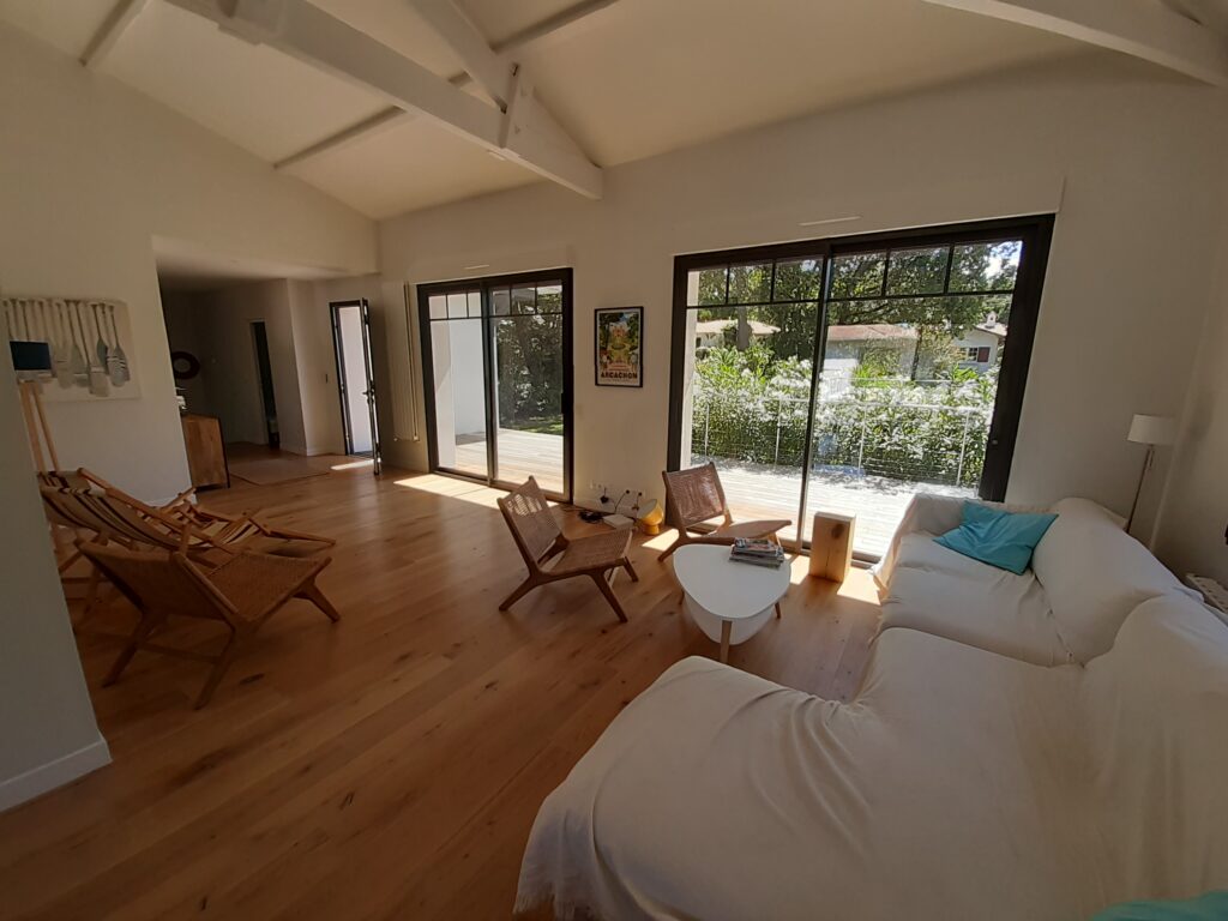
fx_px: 461
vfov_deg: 89.9
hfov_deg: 106.2
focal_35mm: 13
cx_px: 614
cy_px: 460
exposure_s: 1/169
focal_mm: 1.13
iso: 40
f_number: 2.2
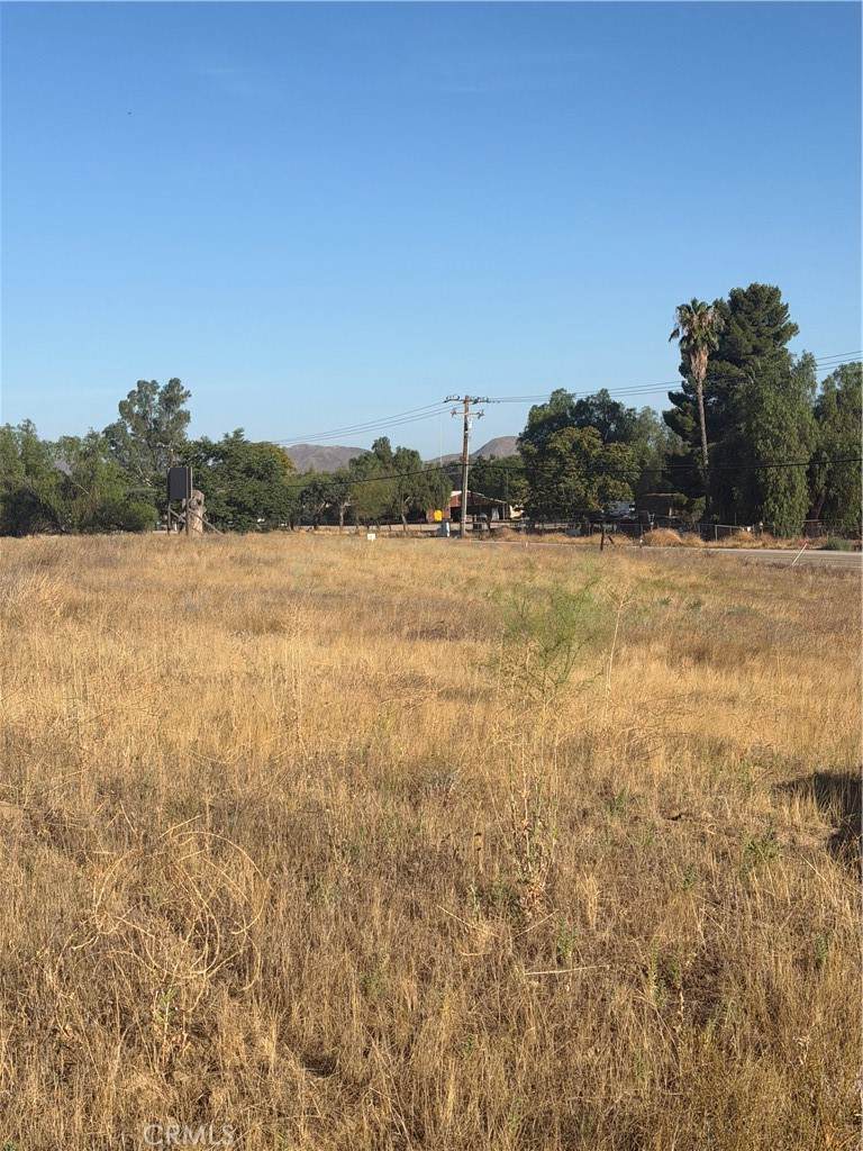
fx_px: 1596
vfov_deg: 39.7
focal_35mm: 48
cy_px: 576
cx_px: 432
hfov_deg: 30.3
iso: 64
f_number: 1.78
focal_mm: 6.76
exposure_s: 1/6024
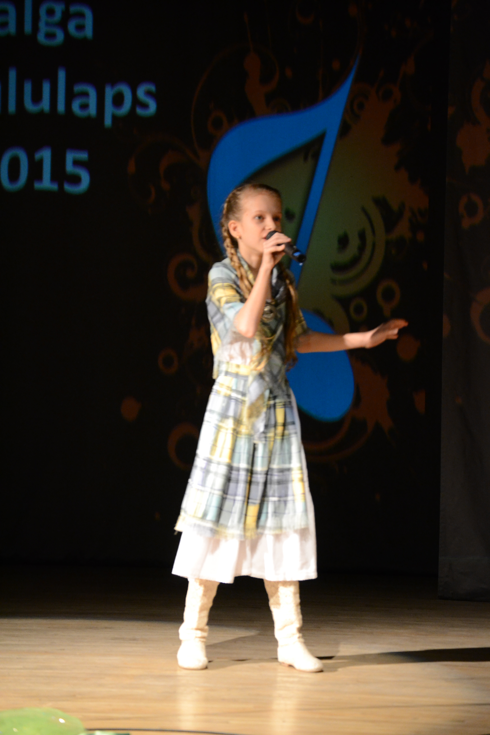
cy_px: 368
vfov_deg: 15.2
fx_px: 2756
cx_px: 245
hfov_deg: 10.2
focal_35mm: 135
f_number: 4.5
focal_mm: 90
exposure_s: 1/50
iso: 1600
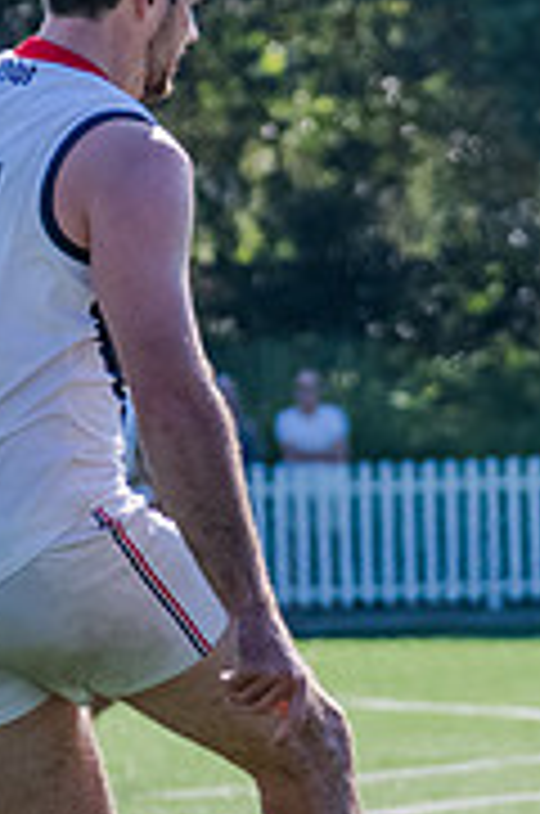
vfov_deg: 2.6
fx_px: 17955
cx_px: 350
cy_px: 548
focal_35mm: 795
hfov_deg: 1.7
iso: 800
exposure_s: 1/1600
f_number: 8
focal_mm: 170
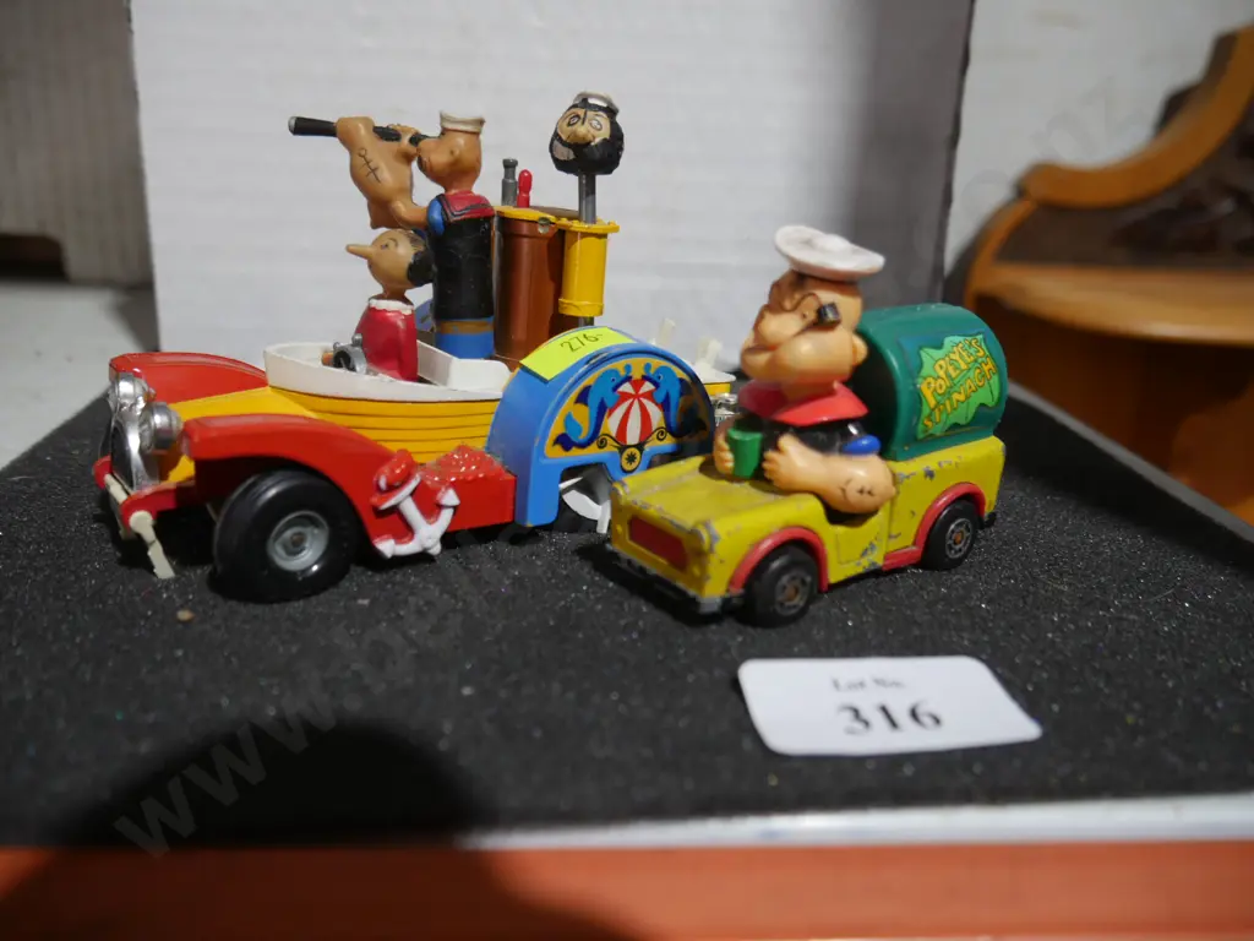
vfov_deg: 49.7
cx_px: 627
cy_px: 470
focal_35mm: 28
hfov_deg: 63.4
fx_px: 1014
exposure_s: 1/60
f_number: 3.5
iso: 250
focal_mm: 14
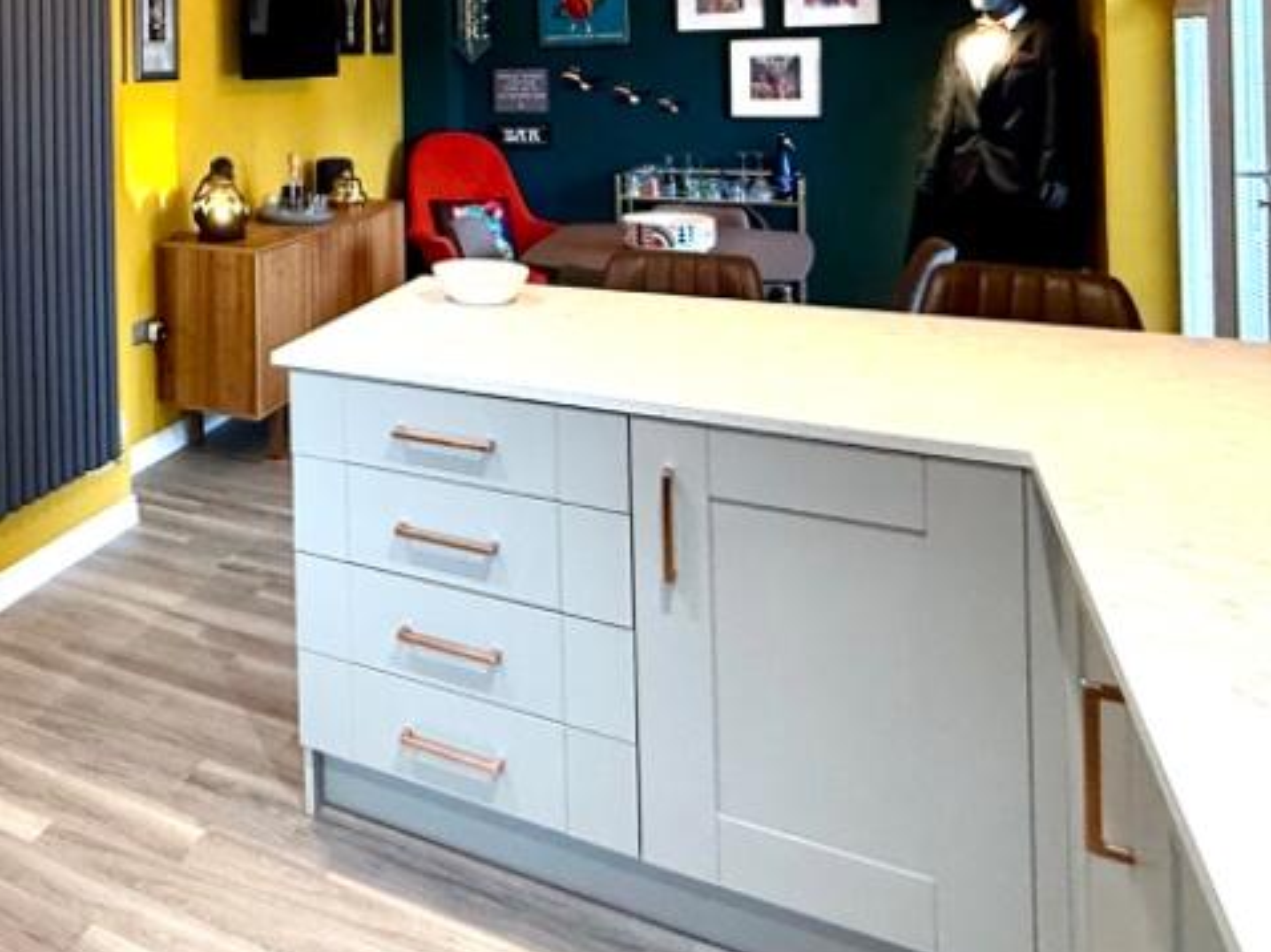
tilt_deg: +0.3
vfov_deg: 42.5
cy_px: 80
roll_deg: +3.0
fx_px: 1101
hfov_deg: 52.6
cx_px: 125
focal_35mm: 30
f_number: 2.2
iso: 400
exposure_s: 1/50
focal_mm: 2.22
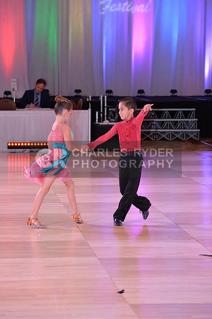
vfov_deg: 14.7
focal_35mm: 140
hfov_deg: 9.8
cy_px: 160
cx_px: 106
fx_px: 1240
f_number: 5.6
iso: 2000
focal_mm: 140
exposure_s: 1/250
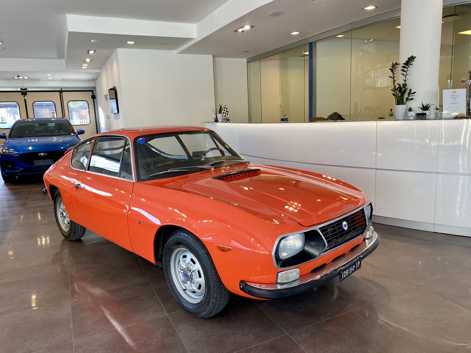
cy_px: 176
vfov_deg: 53.1
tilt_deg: -9.5
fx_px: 354
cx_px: 236
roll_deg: +1.7
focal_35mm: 26
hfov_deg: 67.3
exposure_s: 1/100
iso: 64
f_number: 1.8
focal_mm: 4.25
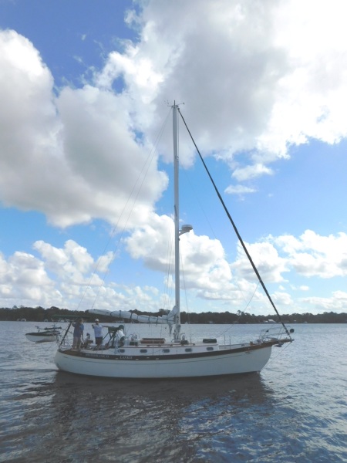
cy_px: 232
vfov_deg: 73.9
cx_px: 174
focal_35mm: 23
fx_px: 307
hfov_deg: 58.9
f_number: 6
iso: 125
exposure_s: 1/1000
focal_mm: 4
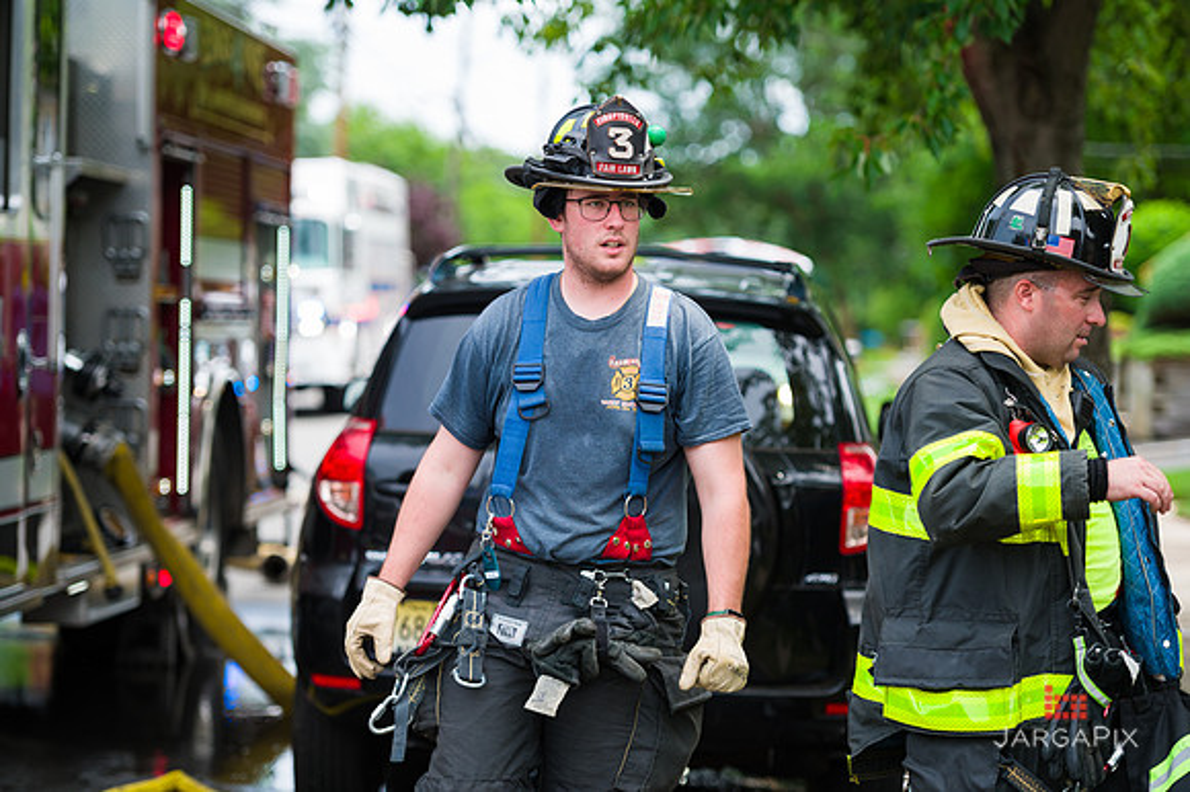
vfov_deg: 11.8
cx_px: 595
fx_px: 3832
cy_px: 396
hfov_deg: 17.7
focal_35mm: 116
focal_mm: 116
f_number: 3.2
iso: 200
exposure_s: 1/800
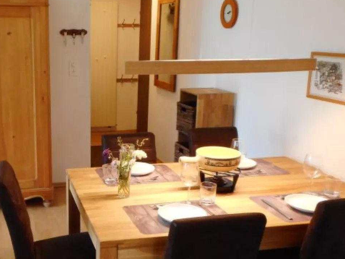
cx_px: 86
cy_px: 132
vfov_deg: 34.3
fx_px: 419
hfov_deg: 43.3
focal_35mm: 42
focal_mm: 4.5
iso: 400
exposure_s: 1/30
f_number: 3.7
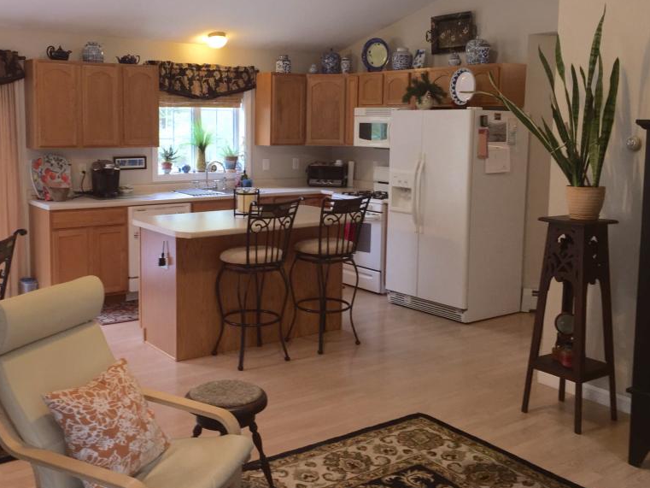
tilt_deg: -5.2
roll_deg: -0.3
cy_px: 200
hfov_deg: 47.8
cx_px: 298
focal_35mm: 39
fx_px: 732
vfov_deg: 36.7
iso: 32
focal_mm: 4.15
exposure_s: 1/34
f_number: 2.2
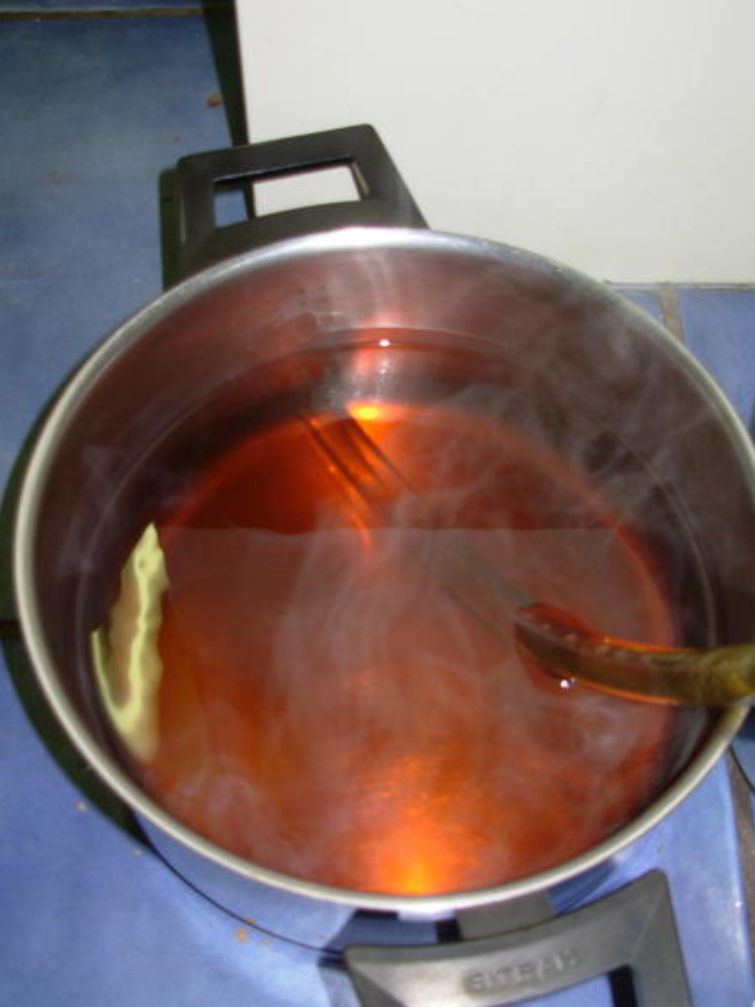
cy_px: 511
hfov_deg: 31.5
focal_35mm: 46
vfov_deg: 41.2
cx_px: 379
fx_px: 1338
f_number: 3.1
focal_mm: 7.5
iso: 50
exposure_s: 1/32
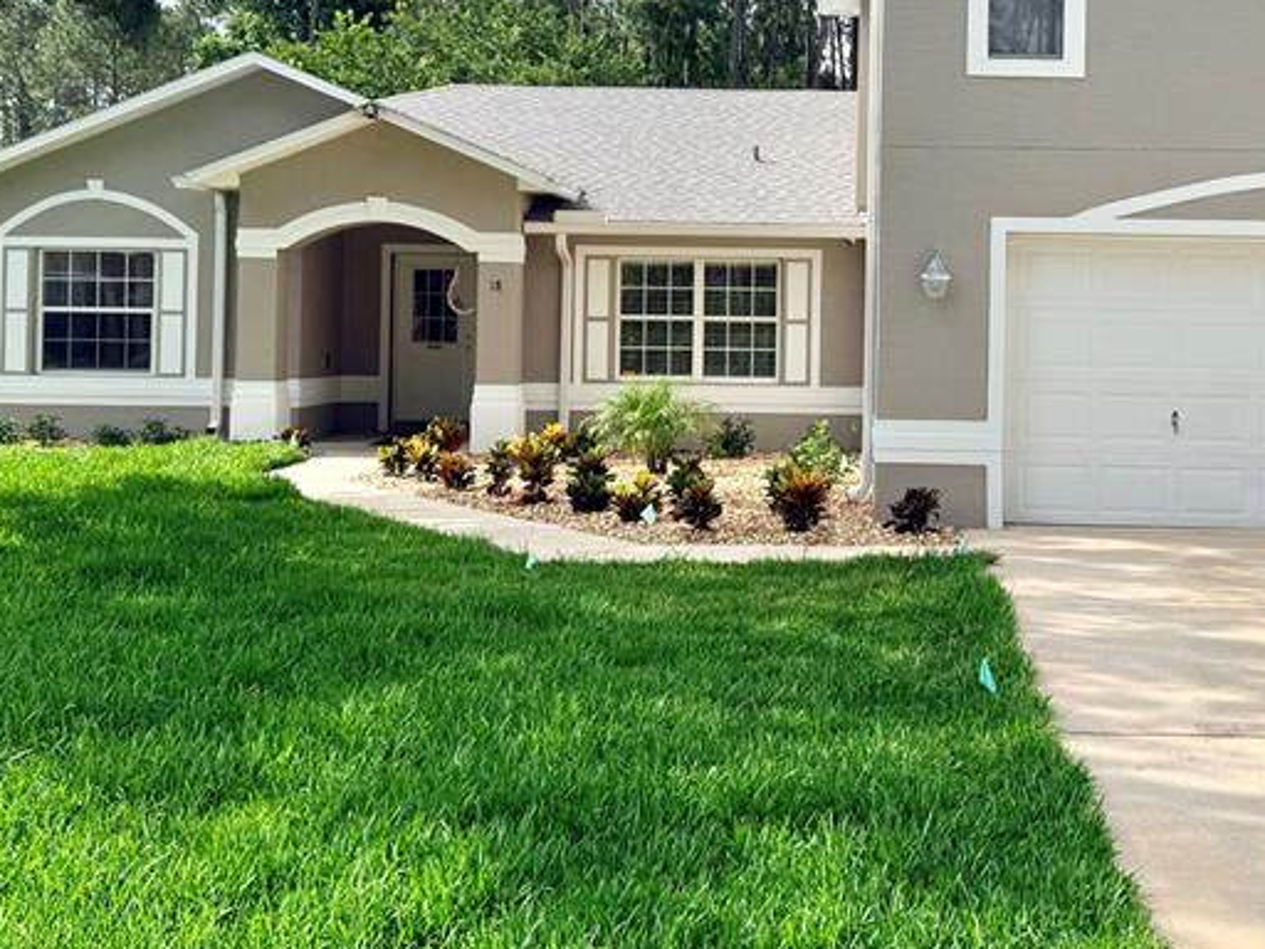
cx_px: 855
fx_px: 1754
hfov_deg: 39.1
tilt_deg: +1.2
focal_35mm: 48
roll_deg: -1.0
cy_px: 289
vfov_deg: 30.0
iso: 80
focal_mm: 6.76
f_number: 1.78
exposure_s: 1/3584
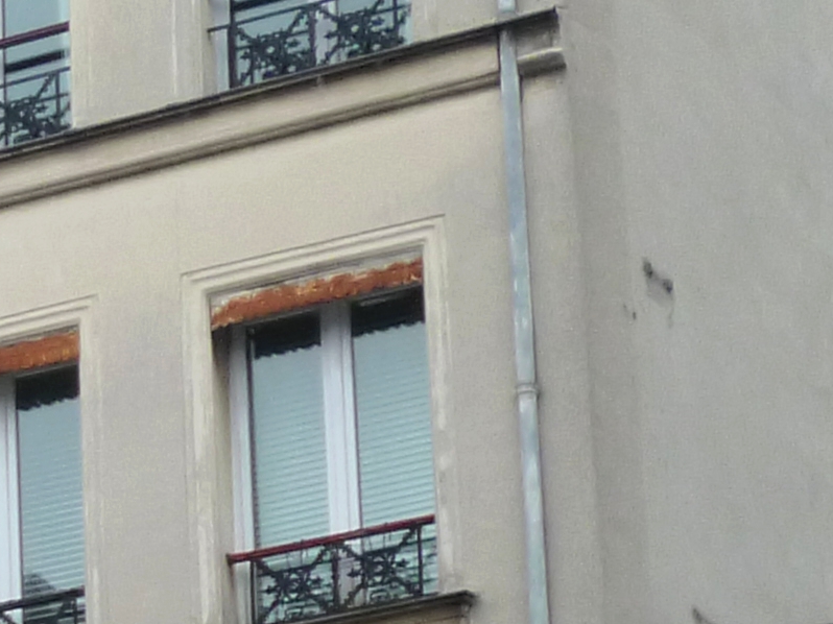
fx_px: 5341
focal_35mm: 222
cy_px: 1073
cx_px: -1235
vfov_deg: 6.6
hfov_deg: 8.1
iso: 160
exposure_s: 1/200
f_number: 3.7
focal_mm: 7.3
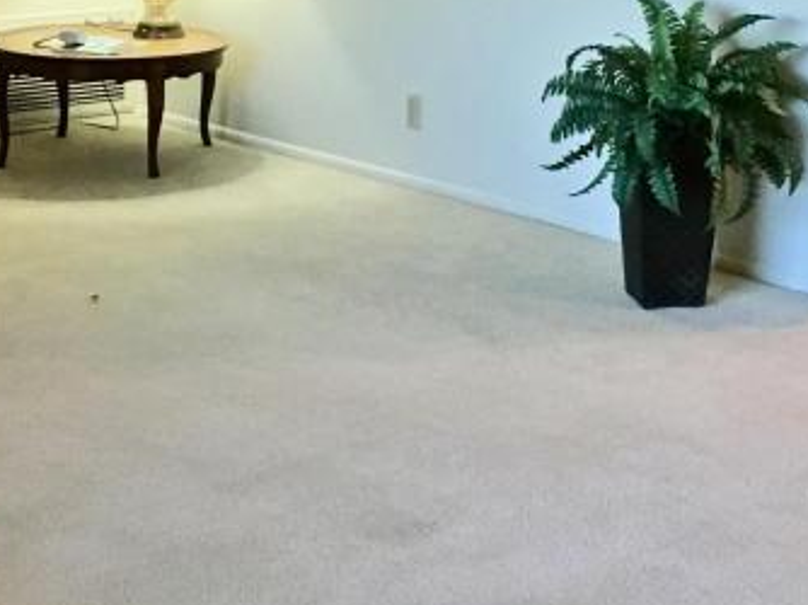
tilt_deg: -6.7
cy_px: -17
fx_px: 2076
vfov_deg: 16.2
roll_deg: -2.1
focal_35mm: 89
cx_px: 510
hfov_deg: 22.0
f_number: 2.2
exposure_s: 1/30
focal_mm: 4.15
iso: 160
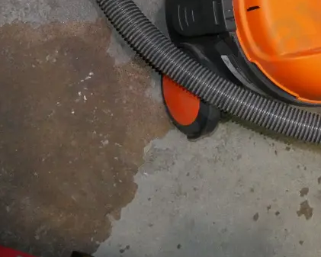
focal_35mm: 95
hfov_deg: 19.1
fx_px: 903
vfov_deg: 15.7
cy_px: -31
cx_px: 378
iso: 3200
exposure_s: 1/125
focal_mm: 20
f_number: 5.6
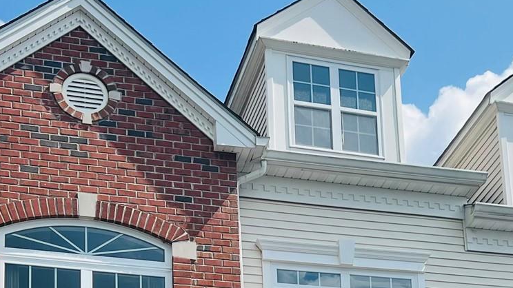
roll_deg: +2.5
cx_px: 301
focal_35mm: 78
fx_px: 1061
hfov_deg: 27.1
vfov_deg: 14.0
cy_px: 492
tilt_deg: +12.5
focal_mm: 5.7
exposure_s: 1/4444
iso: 50
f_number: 1.5
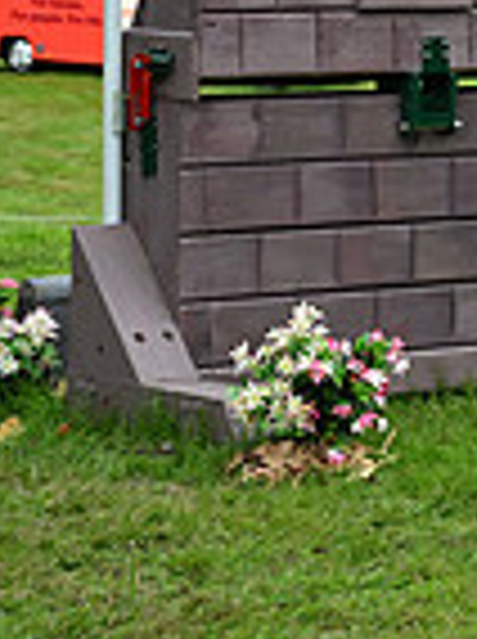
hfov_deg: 7.4
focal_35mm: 189
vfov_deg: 10.2
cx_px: 1107
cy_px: -223
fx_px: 3483
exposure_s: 1/1250
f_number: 5
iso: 900
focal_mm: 48
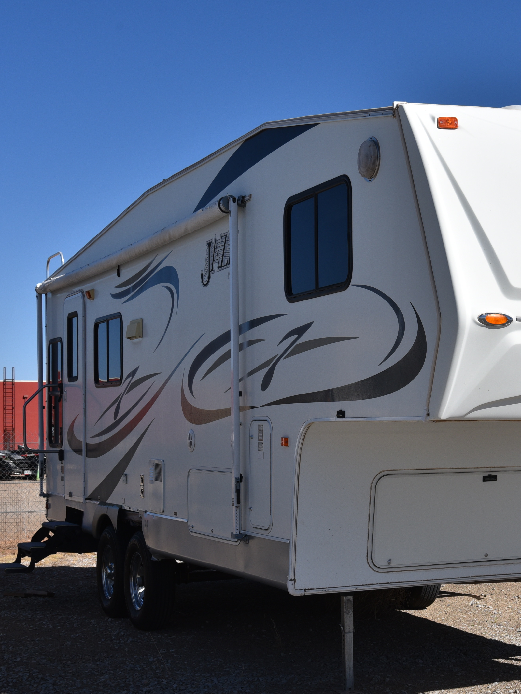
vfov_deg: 28.1
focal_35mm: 69
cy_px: 382
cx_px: 472
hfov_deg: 20.8
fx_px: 1385
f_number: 11
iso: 200
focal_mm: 42
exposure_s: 1/500
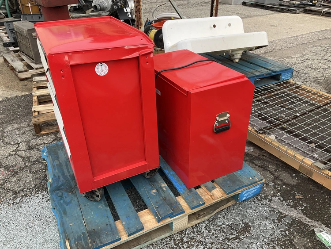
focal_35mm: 29
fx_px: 277
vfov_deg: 48.3
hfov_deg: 61.6
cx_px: 166
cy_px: 124
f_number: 1.8
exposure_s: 1/122
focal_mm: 3
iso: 32
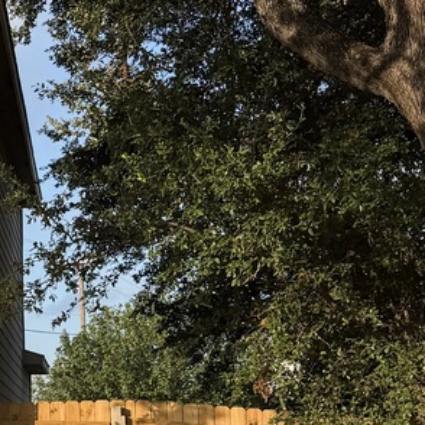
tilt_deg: +5.7
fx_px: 1445
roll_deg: -0.7
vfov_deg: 16.6
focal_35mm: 104
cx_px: -340
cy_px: 325
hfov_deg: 14.7
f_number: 1.78
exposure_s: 1/3021
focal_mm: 6.76
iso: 80
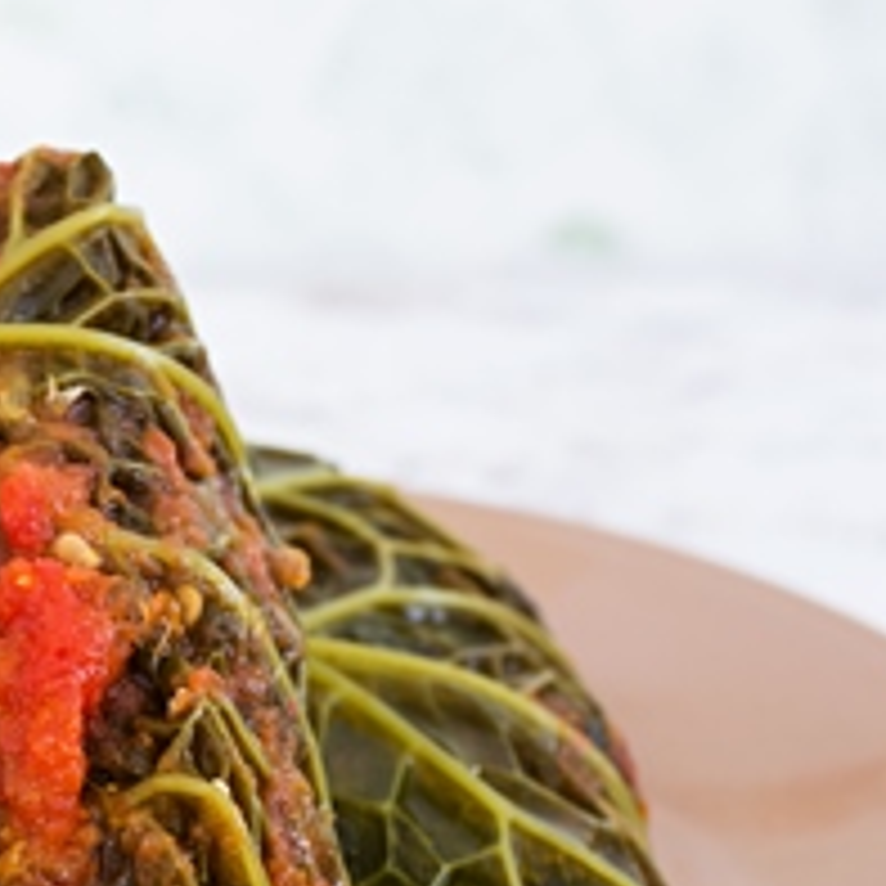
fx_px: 2817
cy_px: 819
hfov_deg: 17.4
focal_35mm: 97
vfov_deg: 17.6
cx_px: -9
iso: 100
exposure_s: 1/100
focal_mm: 25
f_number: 5.6
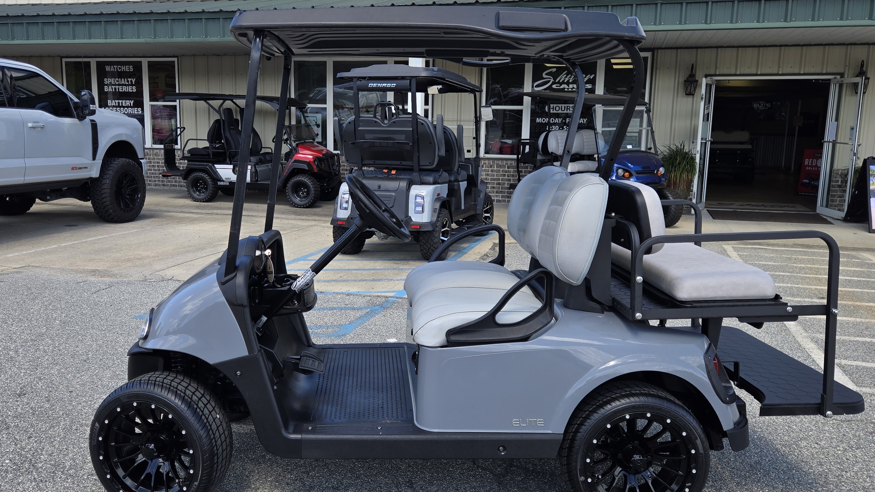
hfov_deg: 59.4
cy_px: 234
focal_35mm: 33
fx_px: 766
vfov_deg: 35.6
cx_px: 394
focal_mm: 5.4
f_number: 1.8
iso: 25
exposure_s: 1/682
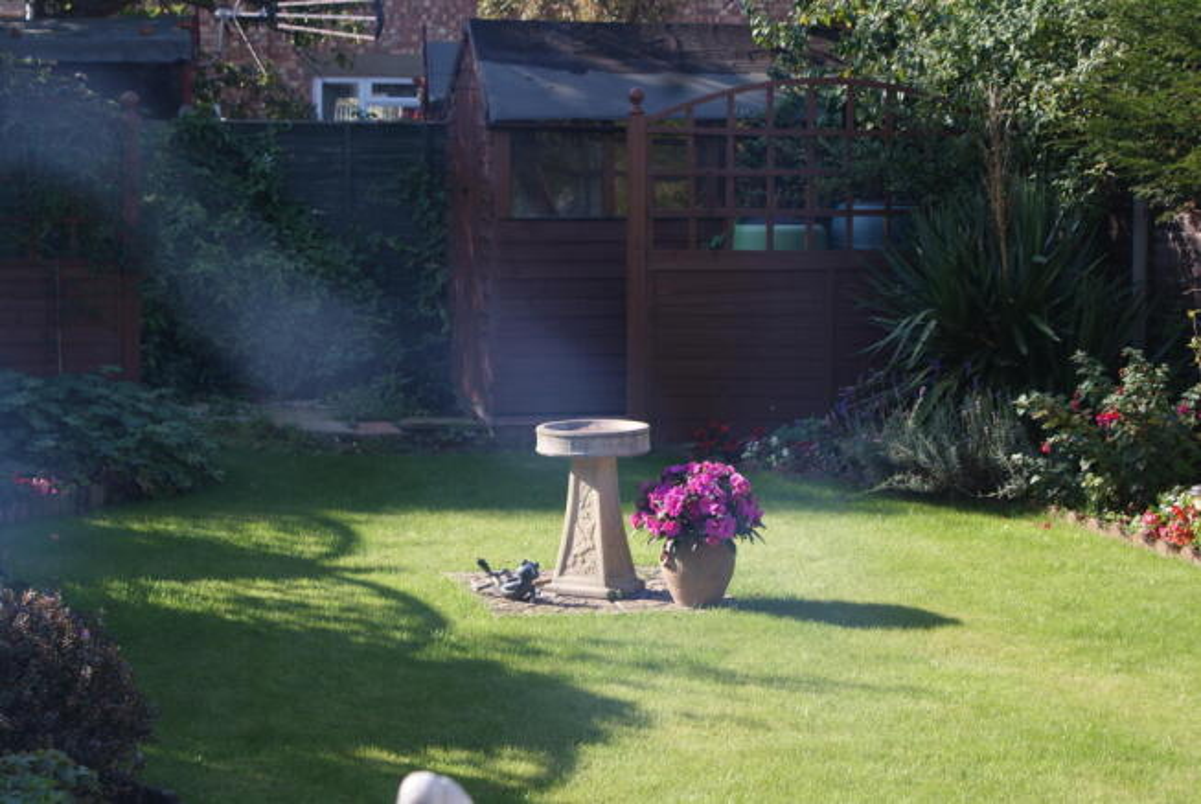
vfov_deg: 16.6
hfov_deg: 24.6
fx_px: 2755
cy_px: 402
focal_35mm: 82
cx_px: 600
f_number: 6.3
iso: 100
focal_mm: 55
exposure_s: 1/125
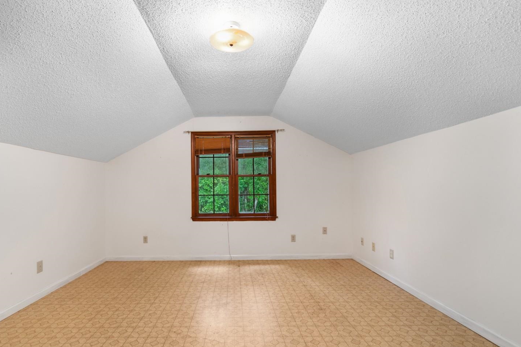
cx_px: 229
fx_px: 246
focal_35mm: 17
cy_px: 187
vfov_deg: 70.3
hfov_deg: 92.8
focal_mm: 10
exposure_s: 1/1.25
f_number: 4.5
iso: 100
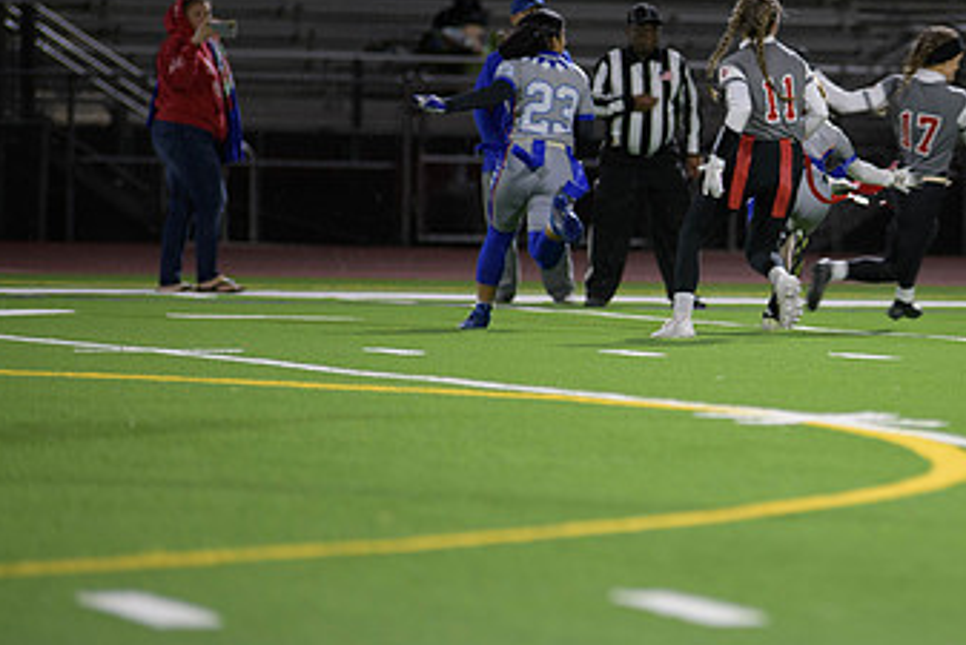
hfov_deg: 6.6
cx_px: 814
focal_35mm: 310
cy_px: 216
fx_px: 8321
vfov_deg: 4.4
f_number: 2.8
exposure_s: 1/200
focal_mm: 180
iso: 1000
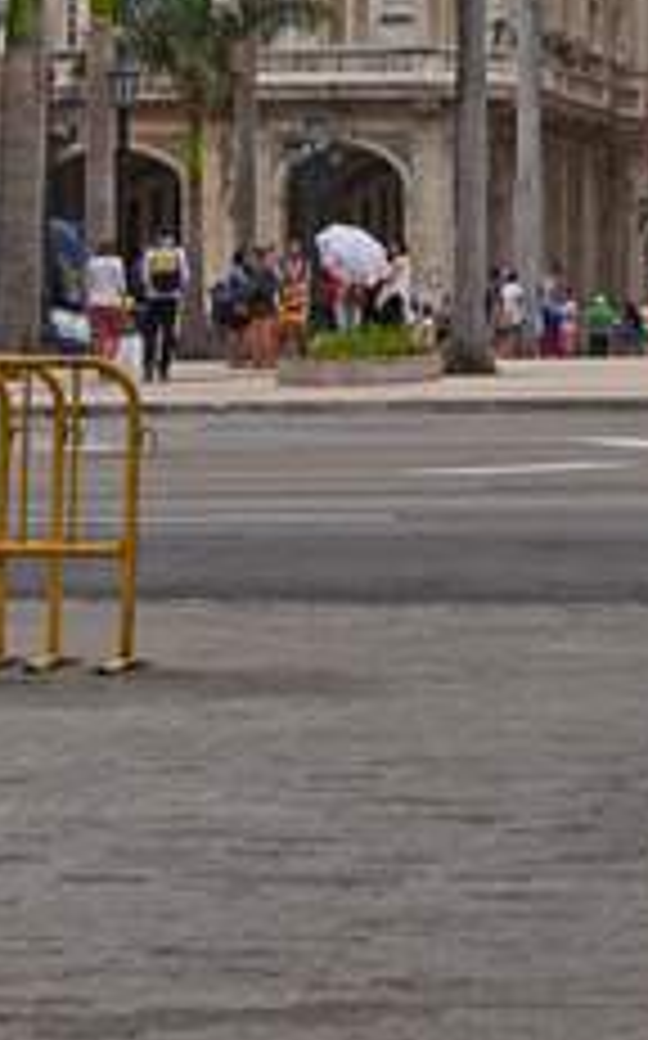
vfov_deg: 11.8
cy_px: -369
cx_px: 783
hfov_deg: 7.5
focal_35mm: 172
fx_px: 4869
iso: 320
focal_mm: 38
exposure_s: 1/2000
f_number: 4
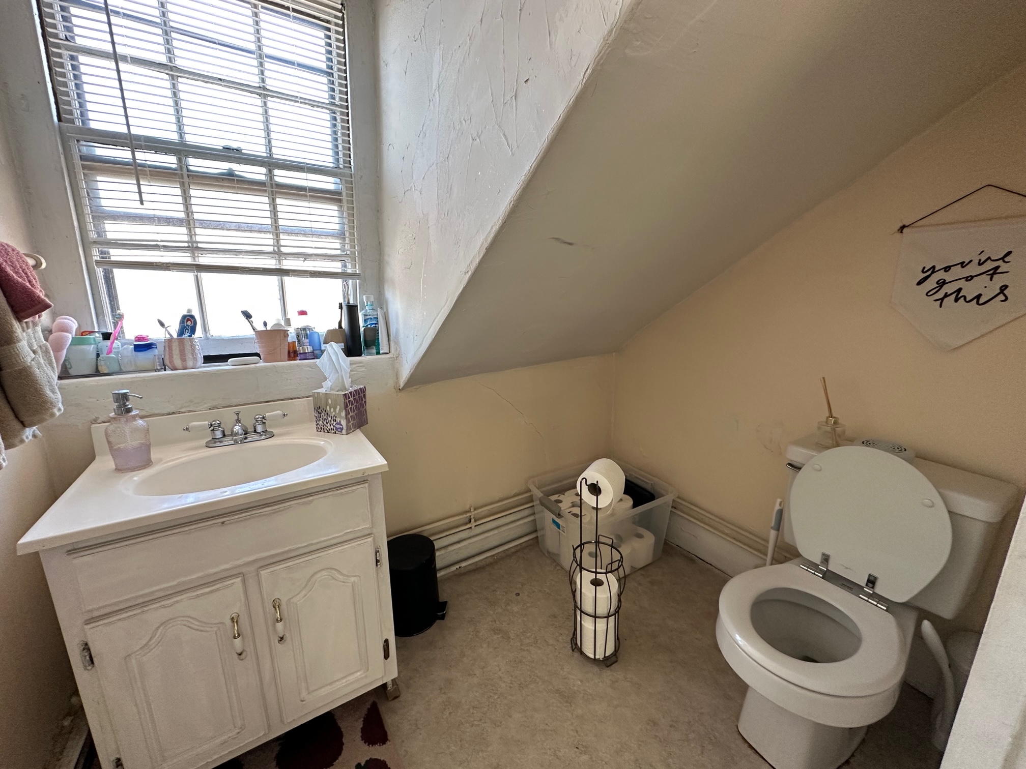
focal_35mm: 14
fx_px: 415
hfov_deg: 102.1
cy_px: 384
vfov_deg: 85.7
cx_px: 513
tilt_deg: -13.1
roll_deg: -0.2
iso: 160
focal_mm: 2.22
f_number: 2.2
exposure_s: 1/60
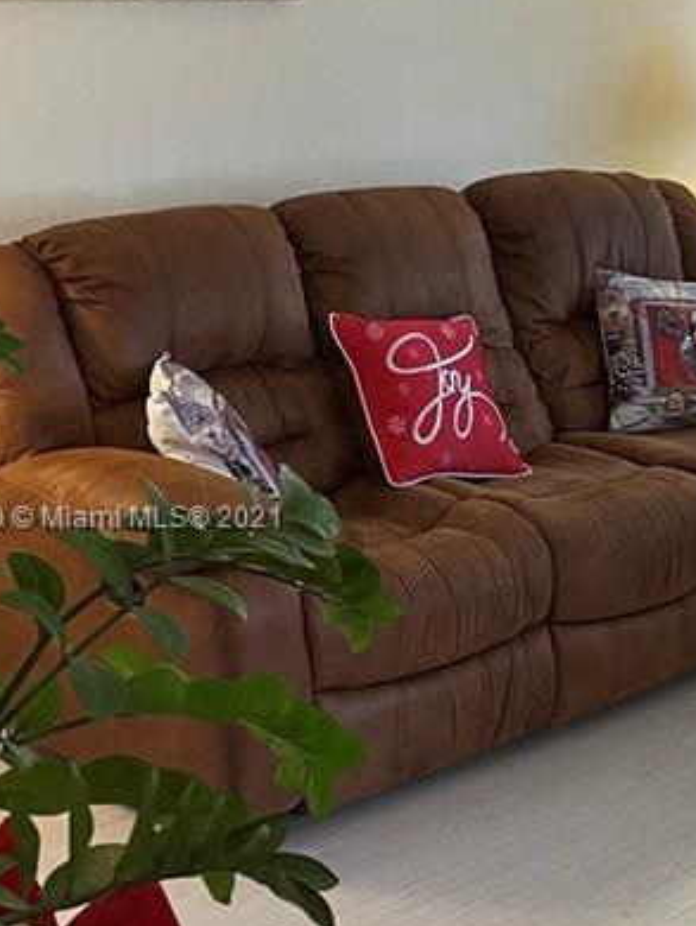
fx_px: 2142
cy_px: 520
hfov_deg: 17.3
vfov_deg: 24.4
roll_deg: -3.6
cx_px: 917
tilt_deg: -16.5
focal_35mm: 80
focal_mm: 4.2
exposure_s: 1/60
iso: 100
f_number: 1.6
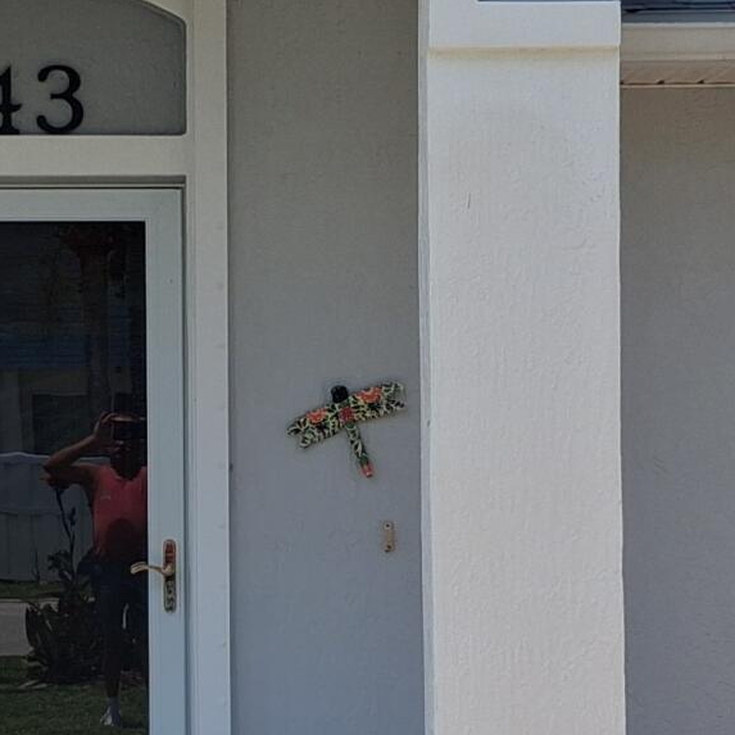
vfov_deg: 13.9
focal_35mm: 125
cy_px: 496
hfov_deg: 13.9
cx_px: 198
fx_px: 3003
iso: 25
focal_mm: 4
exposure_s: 1/578
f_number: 1.8
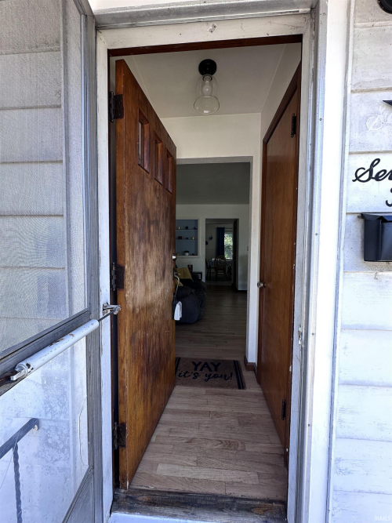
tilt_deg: -4.0
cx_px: 196
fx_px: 211
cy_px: 262
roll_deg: -1.4
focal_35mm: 14
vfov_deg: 102.1
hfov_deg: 85.7
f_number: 2.2
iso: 80
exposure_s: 1/99
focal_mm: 2.22
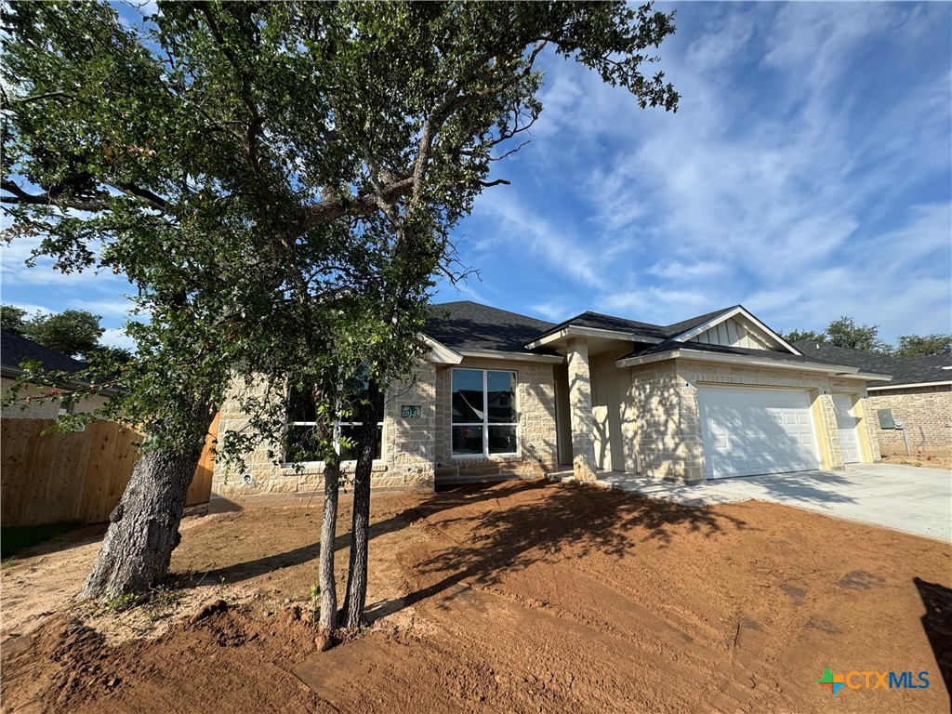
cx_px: 476
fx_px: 385
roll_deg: +0.4
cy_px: 357
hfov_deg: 102.1
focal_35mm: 14
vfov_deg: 85.7
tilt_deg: +11.4
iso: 50
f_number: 2.2
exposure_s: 1/1477
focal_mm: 2.22
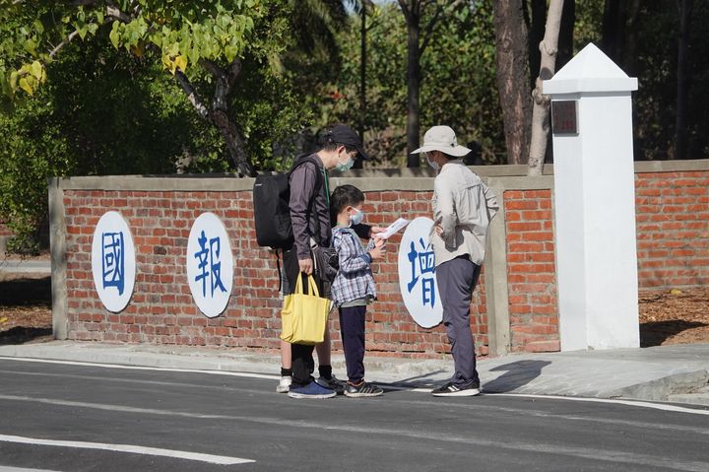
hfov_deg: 7.4
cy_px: 236
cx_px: 354
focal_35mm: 277
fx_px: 5451
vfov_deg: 5.0
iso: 100
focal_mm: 101.58
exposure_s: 1/1600
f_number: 4
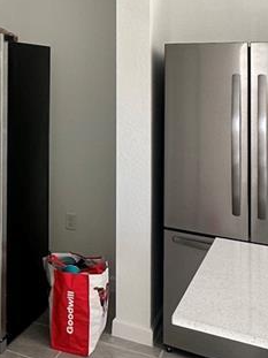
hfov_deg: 22.0
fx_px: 558
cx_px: -143
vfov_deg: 34.2
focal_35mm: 54
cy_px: 58
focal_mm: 2.22
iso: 50
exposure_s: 1/99
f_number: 2.2
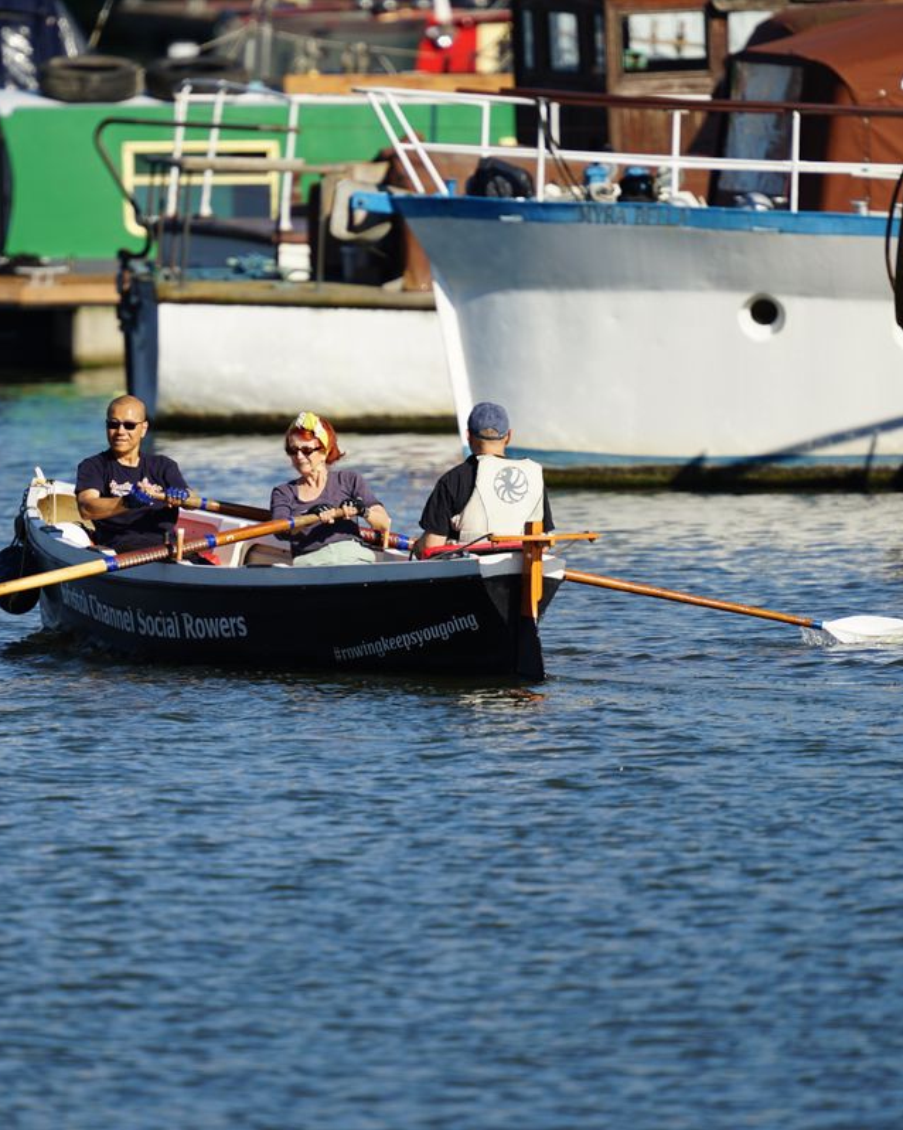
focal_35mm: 847
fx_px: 28306
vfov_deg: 2.3
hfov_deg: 1.8
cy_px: 565
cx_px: 306
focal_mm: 600
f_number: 4
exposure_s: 1/1600
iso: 160
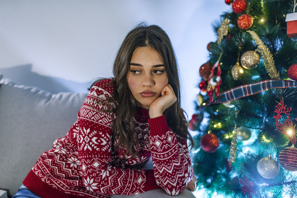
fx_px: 289
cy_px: 99
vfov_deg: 37.9
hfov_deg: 54.4
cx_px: 148
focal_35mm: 35
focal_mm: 35
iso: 400
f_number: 2
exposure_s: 1/100
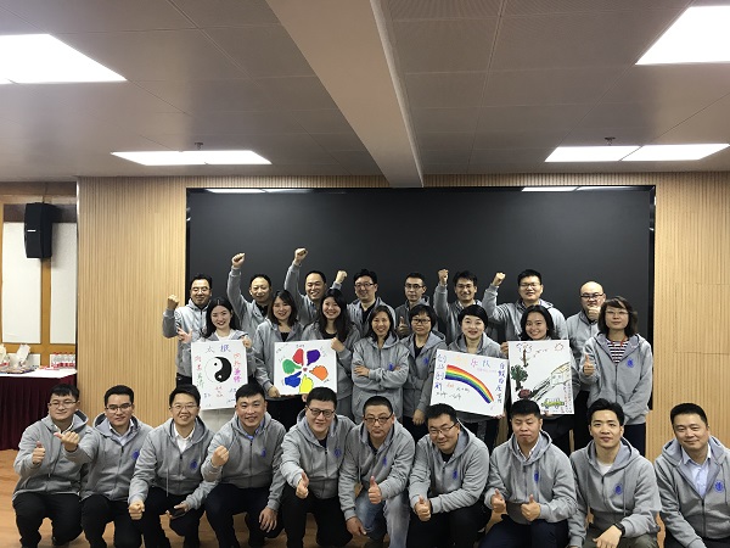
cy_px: 274
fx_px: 590
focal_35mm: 28
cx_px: 365
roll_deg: -0.5
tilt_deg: -1.3
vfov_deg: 49.7
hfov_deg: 63.4
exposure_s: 1/20
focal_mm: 3.99
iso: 40
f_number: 1.8
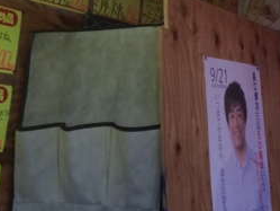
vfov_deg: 18.5
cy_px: -14
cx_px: 344
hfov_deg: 23.0
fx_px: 623
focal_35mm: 77
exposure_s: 1/30
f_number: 2.2
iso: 100
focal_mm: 4.12
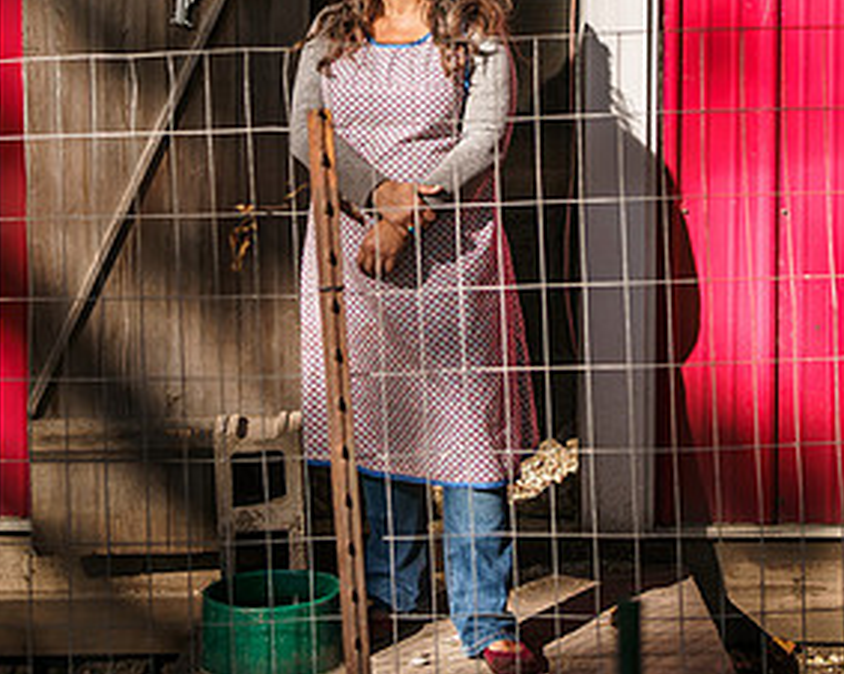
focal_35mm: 76
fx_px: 1897
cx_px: 426
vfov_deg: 19.8
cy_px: 83
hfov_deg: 25.1
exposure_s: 1/1250
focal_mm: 35
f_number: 2.8
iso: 100
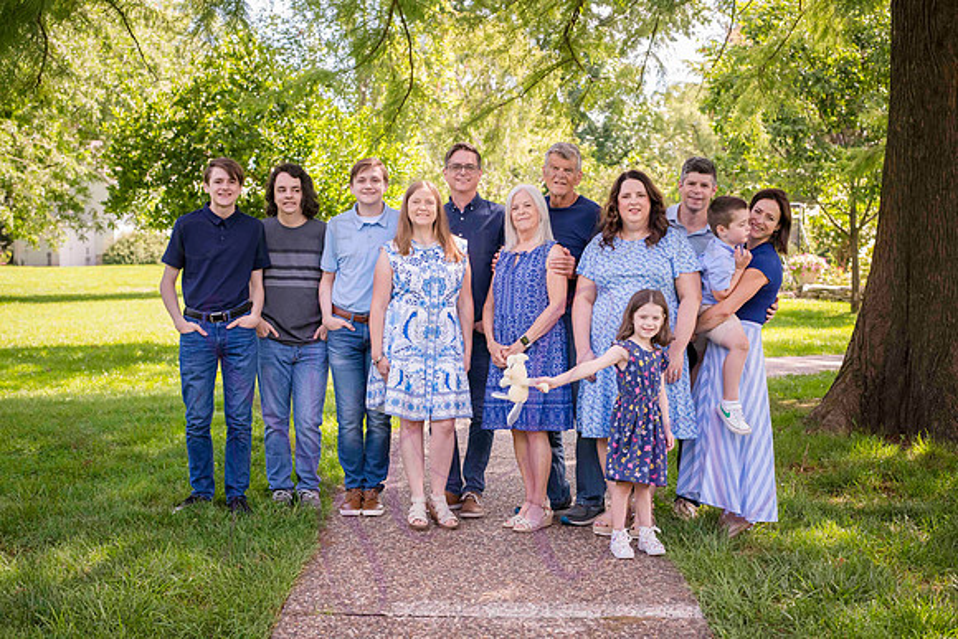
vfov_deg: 27.0
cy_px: 320
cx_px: 479
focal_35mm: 50
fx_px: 1331
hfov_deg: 39.6
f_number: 4.5
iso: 400
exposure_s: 1/320
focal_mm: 50
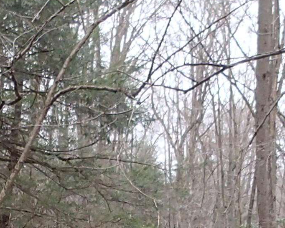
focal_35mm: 142
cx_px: 45
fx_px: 1198
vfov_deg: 9.8
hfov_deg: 13.5
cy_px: 509
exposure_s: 1/500
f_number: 2
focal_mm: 4.5
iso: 200
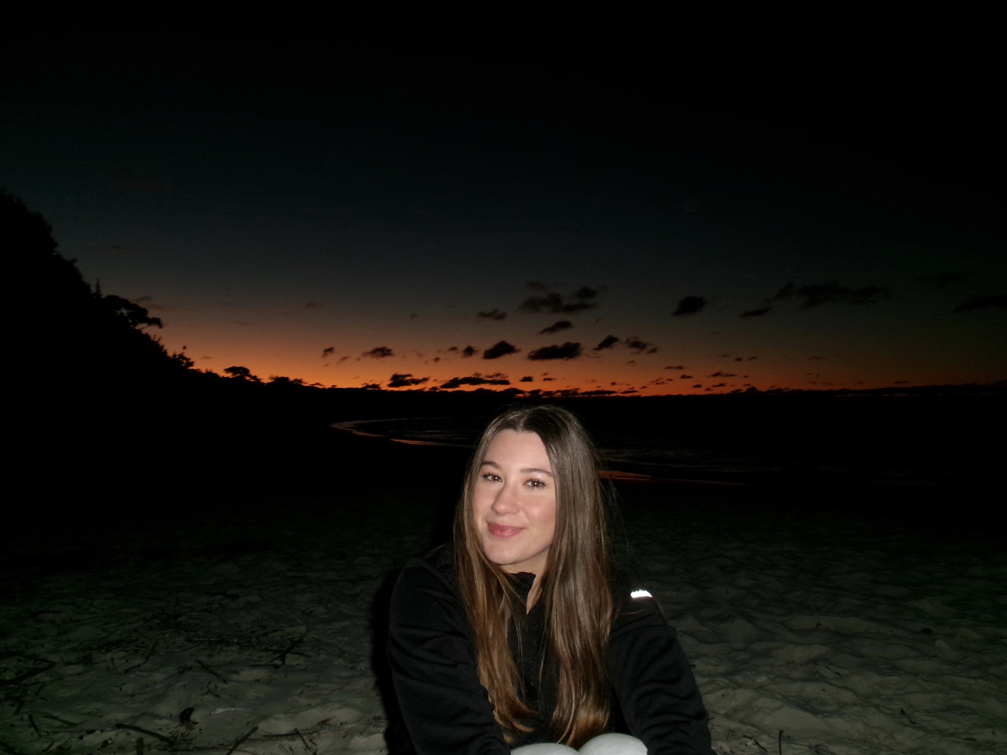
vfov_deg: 49.7
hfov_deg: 63.4
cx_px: 504
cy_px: 378
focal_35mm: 28
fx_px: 815
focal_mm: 5.1
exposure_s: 1/34
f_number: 3.9
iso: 320
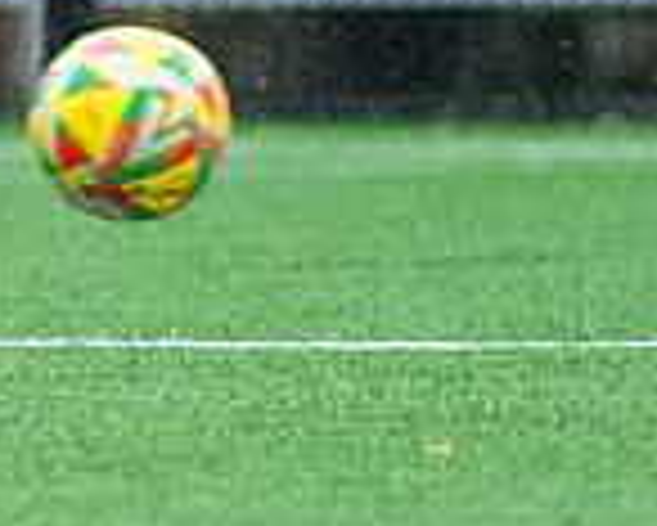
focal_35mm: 3306
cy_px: -234
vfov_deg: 0.5
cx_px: -1096
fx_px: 64327
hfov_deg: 0.6
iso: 400
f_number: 2.8
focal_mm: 300
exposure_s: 1/1600
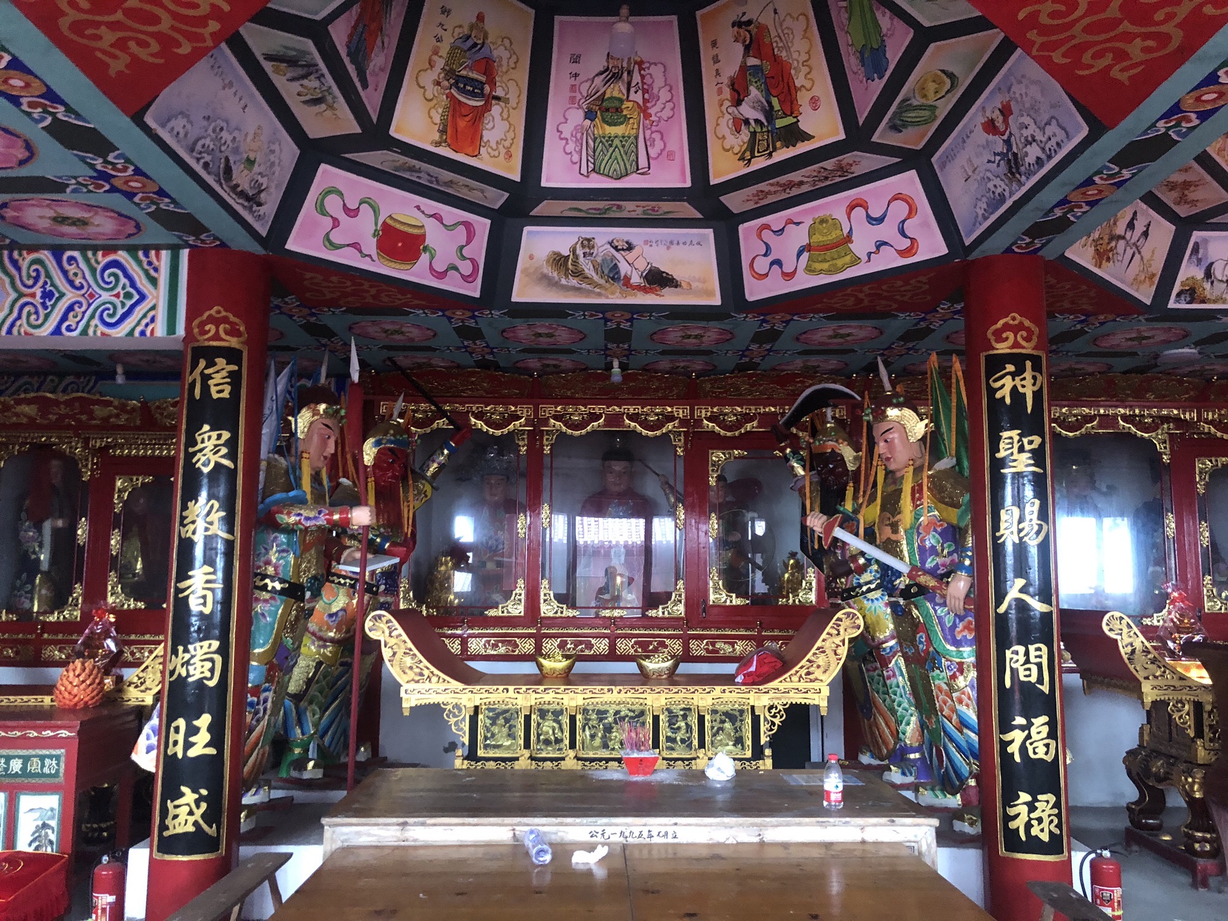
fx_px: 993
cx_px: 614
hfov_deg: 63.4
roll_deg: -0.4
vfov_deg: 49.7
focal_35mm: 28
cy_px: 460
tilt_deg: +8.1
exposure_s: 1/5
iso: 100
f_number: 1.8
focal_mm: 4
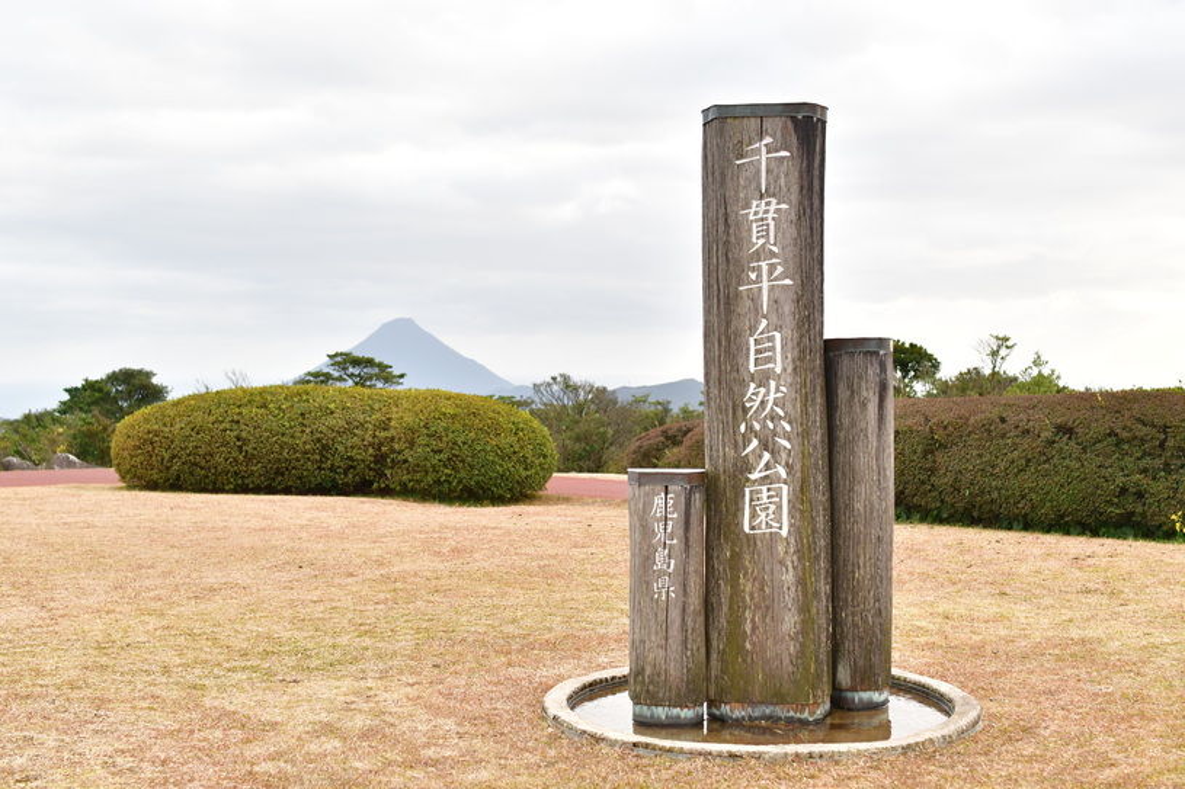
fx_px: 1481
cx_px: 592
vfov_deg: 29.9
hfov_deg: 43.6
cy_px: 394
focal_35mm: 45
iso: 800
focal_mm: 30
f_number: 3.5
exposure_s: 1/1250
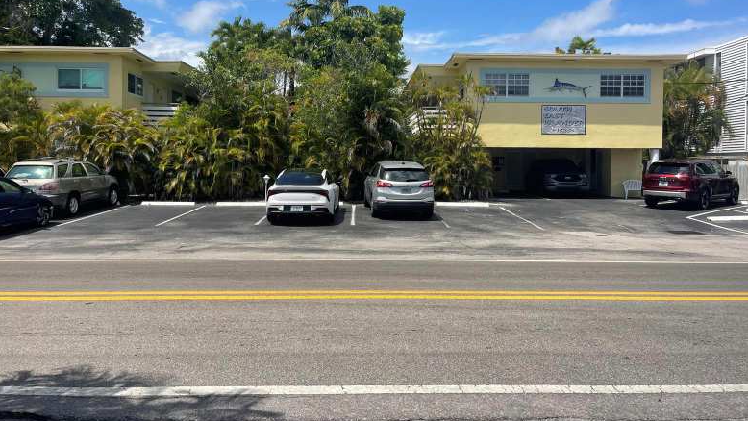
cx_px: 366
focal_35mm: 28
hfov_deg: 67.9
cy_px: 167
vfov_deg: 41.3
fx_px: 555
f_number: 1.6
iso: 32
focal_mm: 5.1
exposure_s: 1/4717
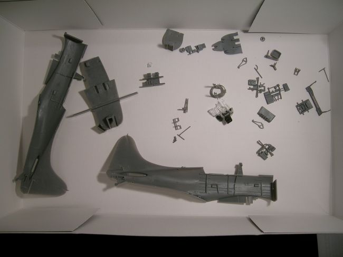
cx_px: 172
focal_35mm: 35
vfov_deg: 40.7
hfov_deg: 52.6
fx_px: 347
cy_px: 128
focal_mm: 5.4
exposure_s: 1/39.3
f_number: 2.8
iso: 50
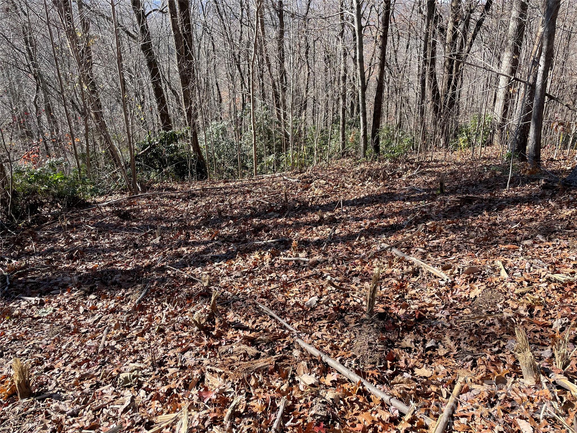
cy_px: 216
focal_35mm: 26
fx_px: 433
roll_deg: +0.3
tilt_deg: -25.5
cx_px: 288
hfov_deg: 67.3
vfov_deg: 53.1
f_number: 1.6
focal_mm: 4.2
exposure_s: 1/831
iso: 32
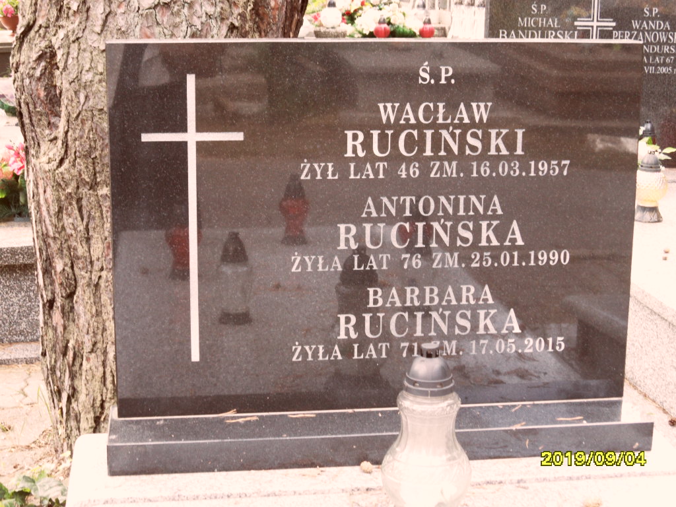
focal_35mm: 60
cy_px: 254
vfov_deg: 24.4
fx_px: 1172
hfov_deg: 32.2
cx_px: 338
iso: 120
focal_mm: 10.3
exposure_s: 1/45
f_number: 4
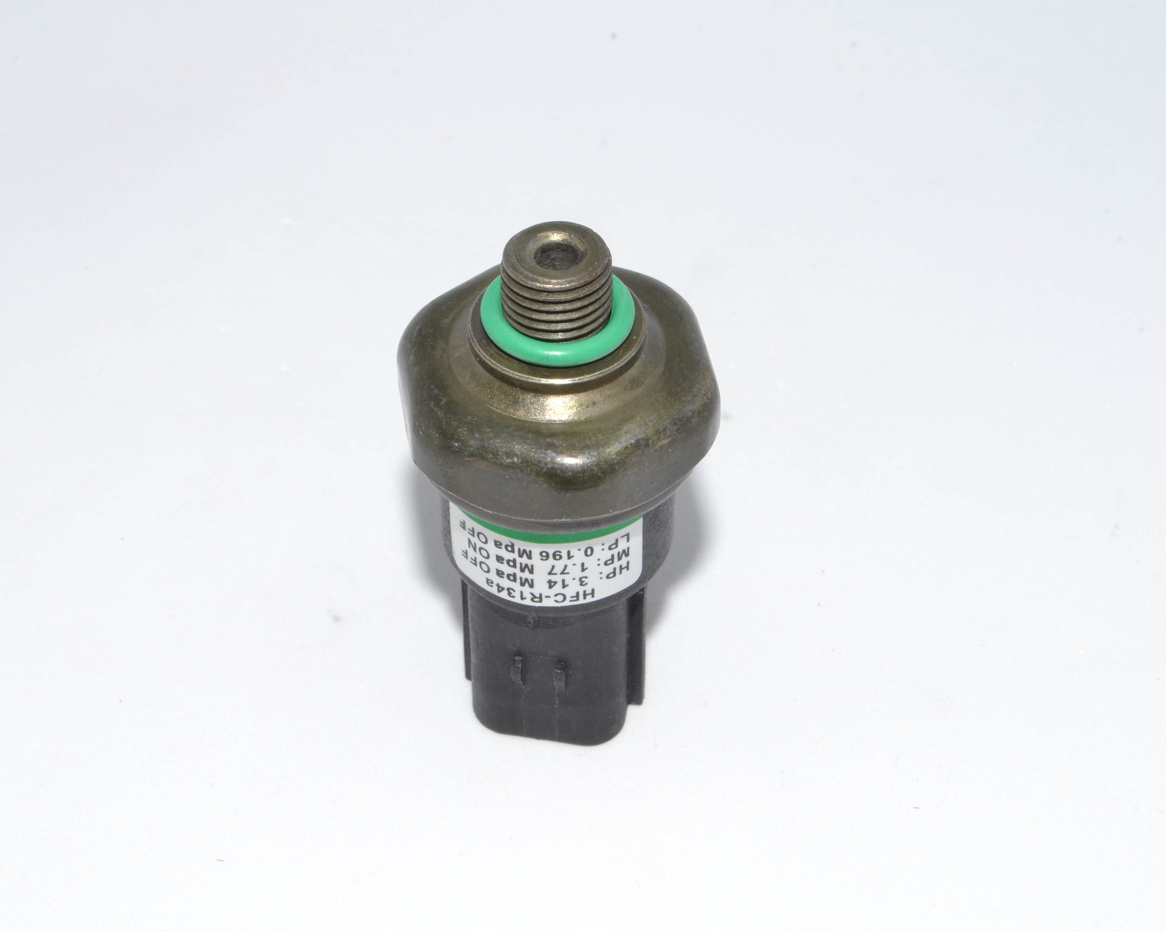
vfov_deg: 22.5
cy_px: 467
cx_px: 541
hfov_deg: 27.9
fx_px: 2346
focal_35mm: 68
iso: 100
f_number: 20
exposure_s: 1/5
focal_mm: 40
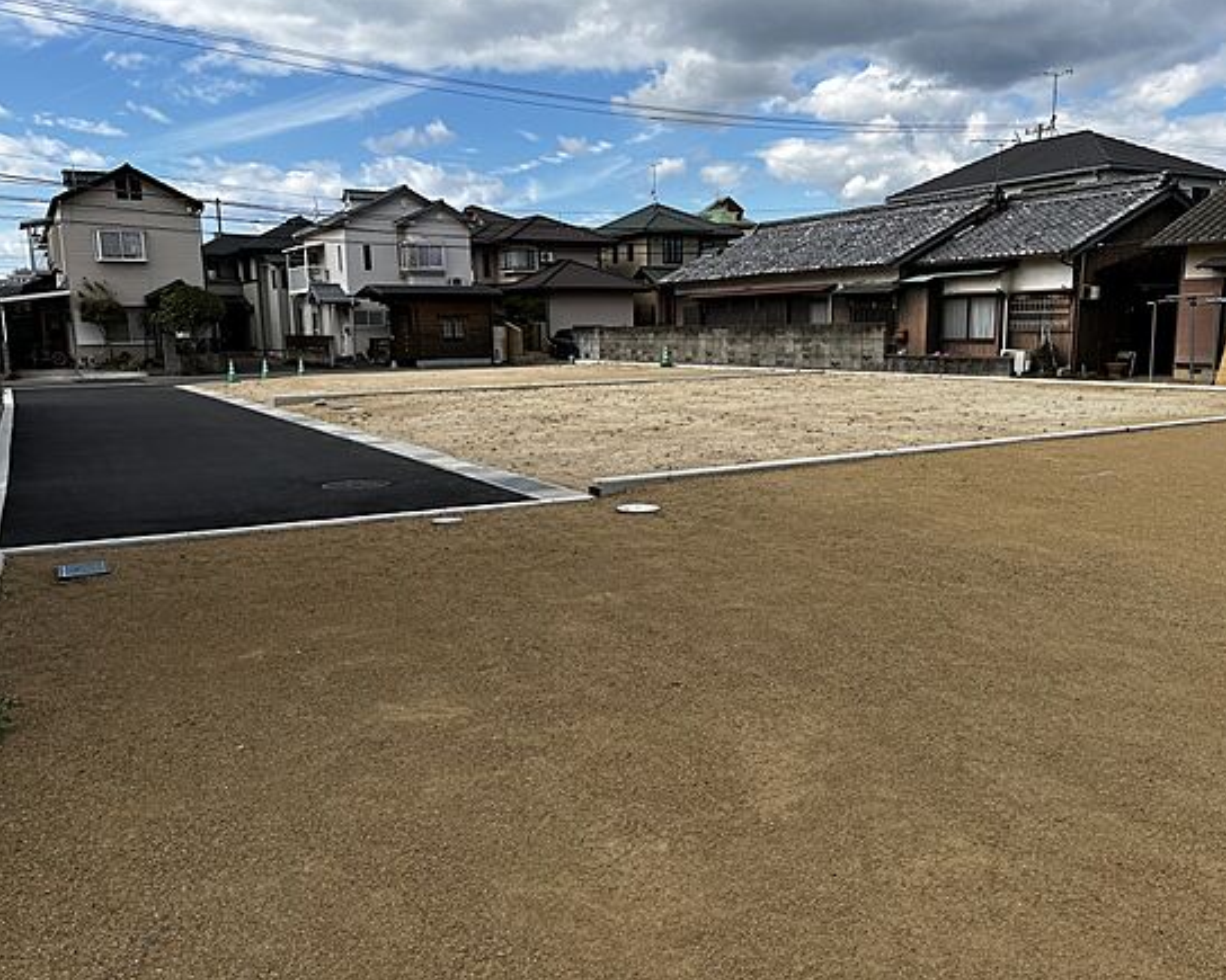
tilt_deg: -9.2
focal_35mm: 28
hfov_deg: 62.2
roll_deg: +1.7
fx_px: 1016
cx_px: 638
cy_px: 496
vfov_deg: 51.5
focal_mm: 5.1
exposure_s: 1/2571
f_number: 1.6
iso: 50
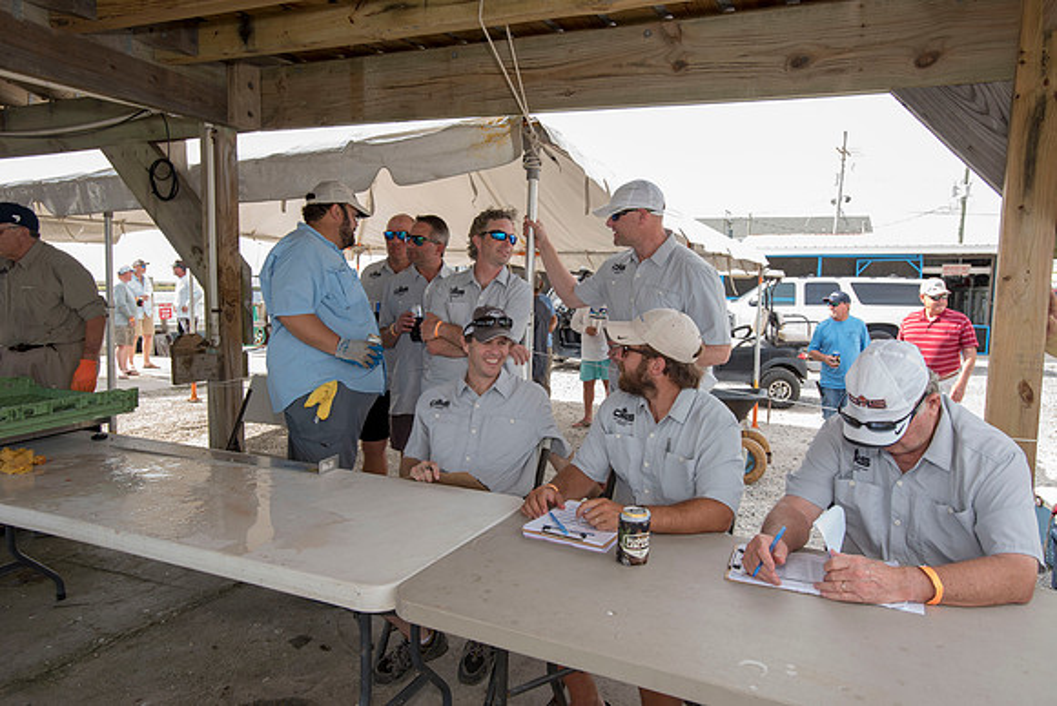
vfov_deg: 51.3
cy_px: 353
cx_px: 528
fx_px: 734
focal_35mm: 25
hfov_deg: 71.5
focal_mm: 25
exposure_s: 1/100
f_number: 6.3
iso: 250
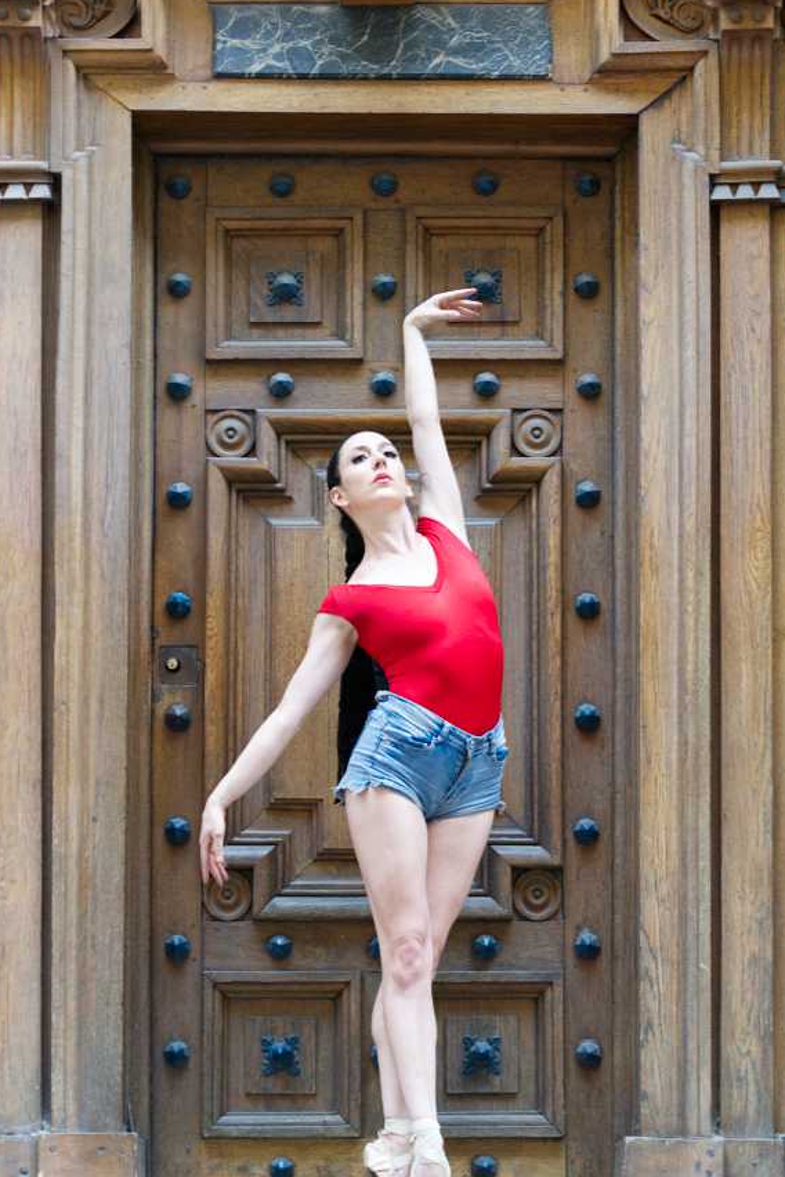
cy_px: 555
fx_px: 3303
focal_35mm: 101
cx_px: 380
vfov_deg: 20.2
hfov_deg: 13.6
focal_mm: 55
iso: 1600
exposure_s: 1/160
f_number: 4
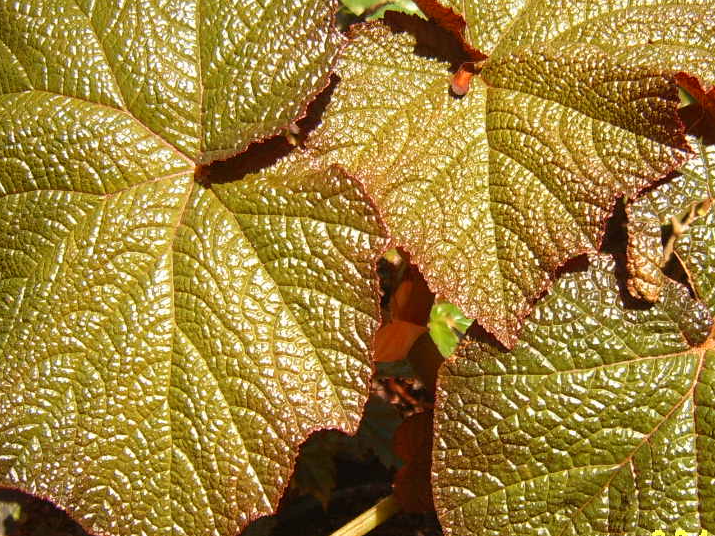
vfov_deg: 27.5
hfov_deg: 36.0
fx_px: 1095
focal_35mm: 53
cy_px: 247
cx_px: 450
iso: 63
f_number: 2.9
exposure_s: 1/180
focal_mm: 6.2
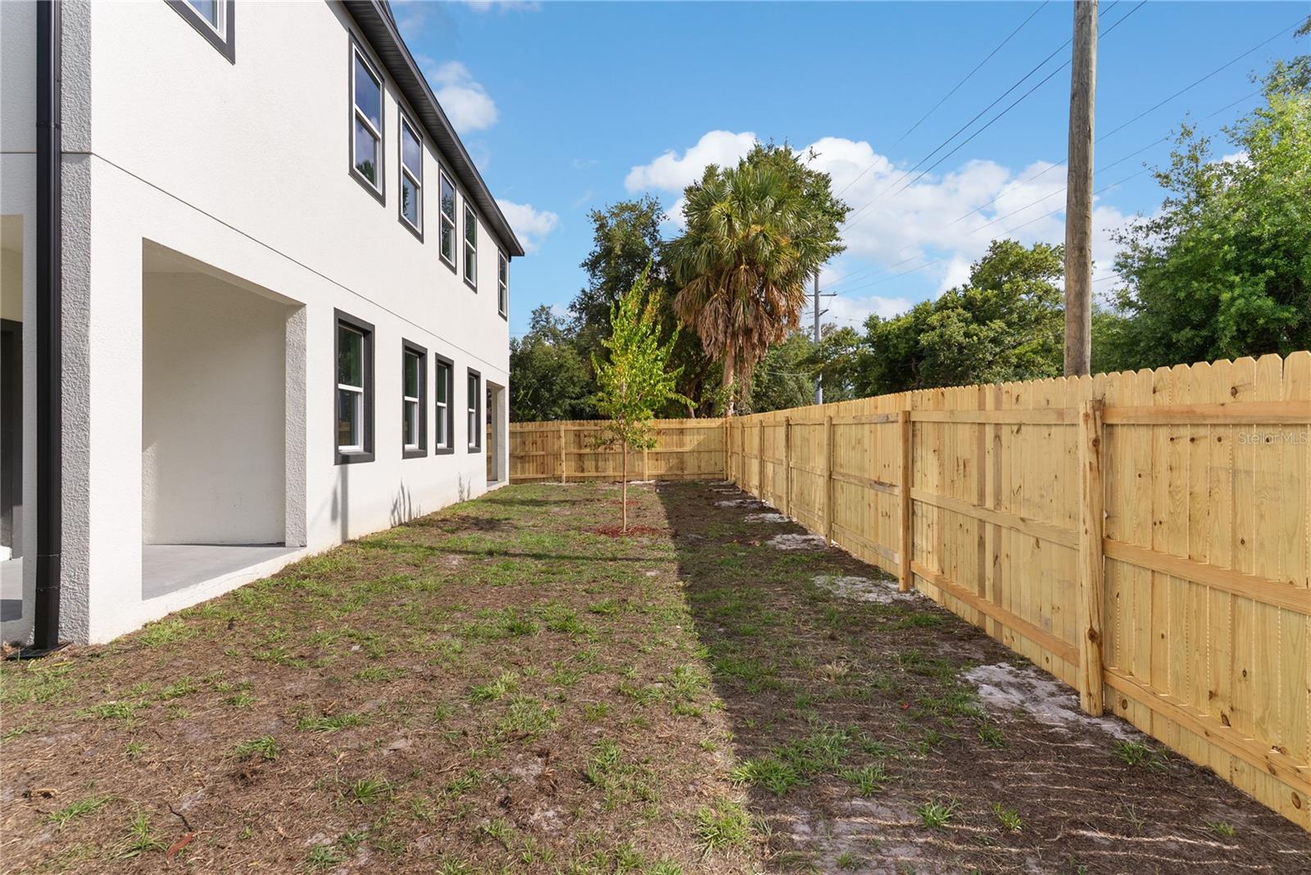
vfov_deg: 70.5
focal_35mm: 17
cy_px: 438
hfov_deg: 93.3
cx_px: 656
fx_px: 619
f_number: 8
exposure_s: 1/60
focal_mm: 17
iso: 100
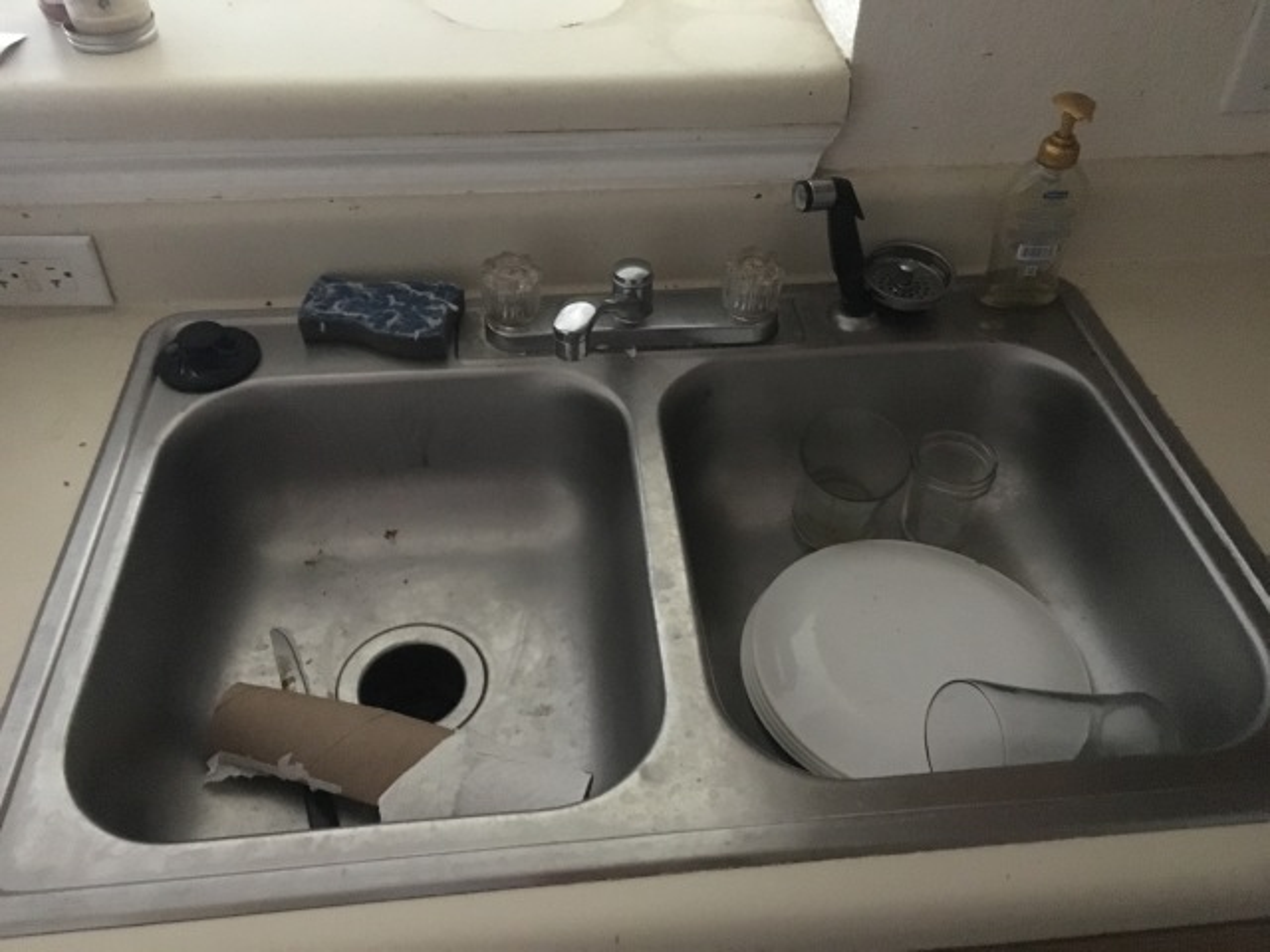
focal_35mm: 29
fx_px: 1064
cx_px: 635
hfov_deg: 61.7
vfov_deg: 48.2
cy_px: 476
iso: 1000
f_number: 2.2
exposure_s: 1/15
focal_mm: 4.15
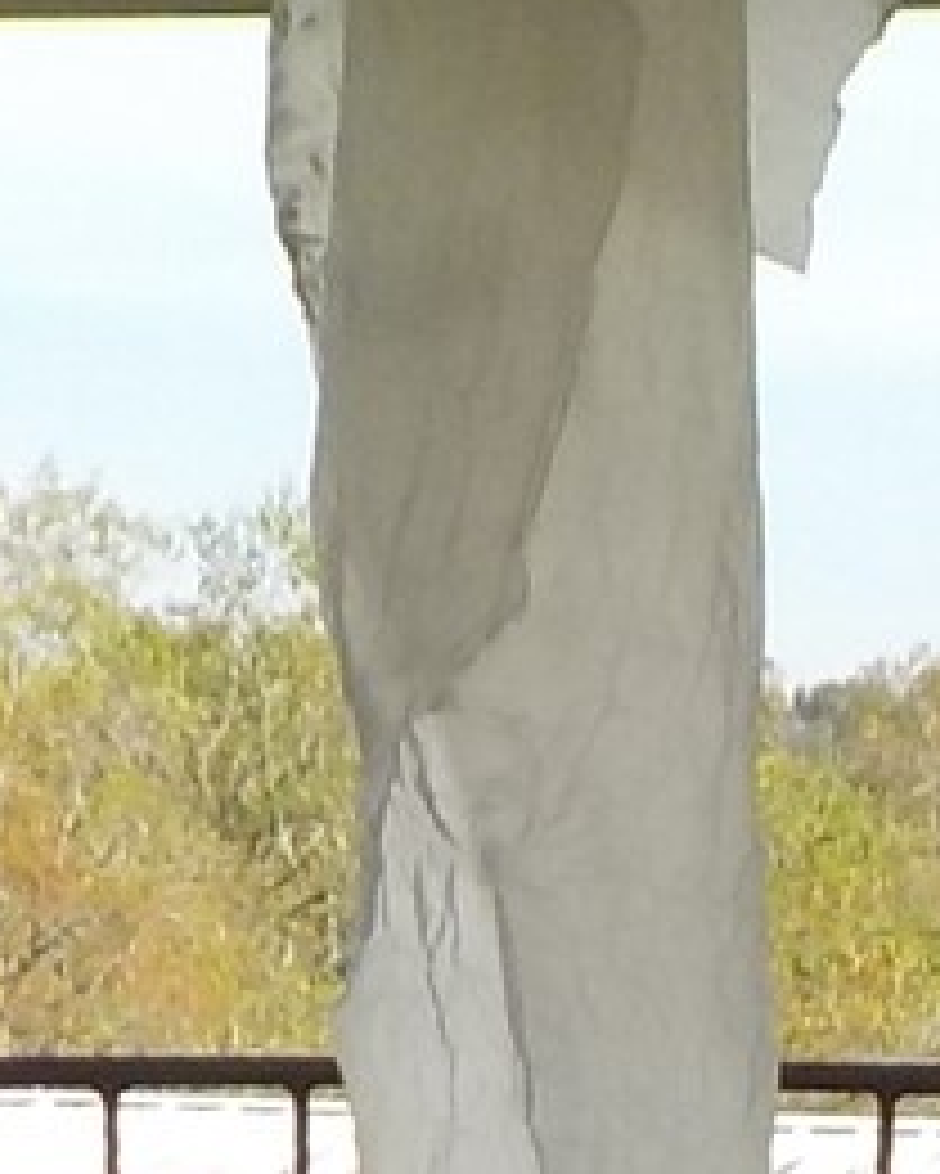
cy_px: 2074
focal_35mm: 230
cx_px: 810
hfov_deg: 6.7
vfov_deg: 8.1
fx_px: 7994
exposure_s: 1/800
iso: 125
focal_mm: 4.1
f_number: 3.3
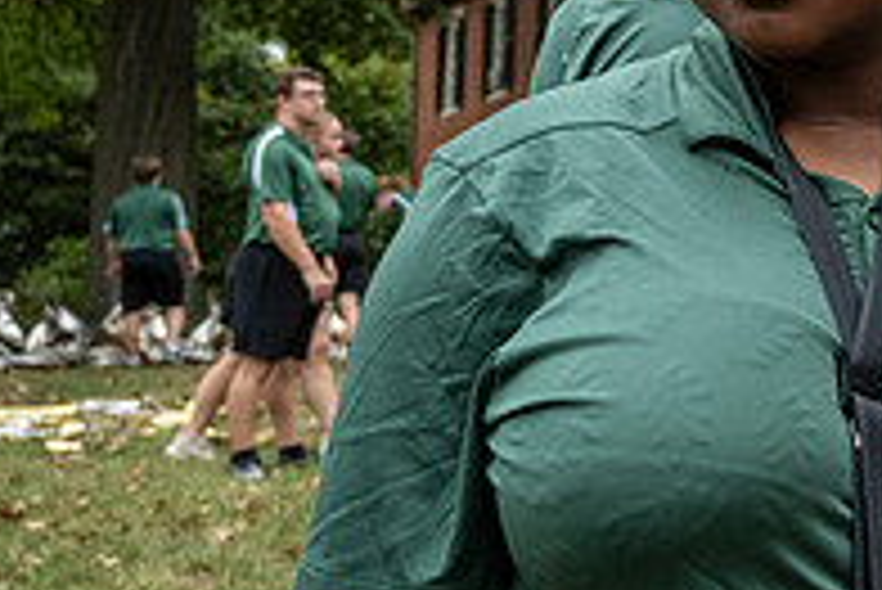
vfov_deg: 19.1
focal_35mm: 71
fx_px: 1741
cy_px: 155
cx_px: 1233
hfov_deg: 23.9
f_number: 4
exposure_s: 1/500
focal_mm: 24
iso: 1250
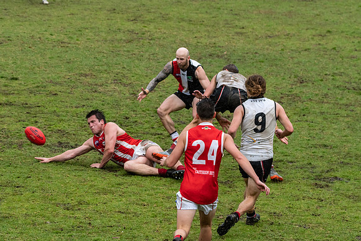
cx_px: 180
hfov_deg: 9.1
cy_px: 120
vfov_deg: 6.1
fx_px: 2257
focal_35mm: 225
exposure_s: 1/1600
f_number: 7.1
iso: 1250
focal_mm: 150
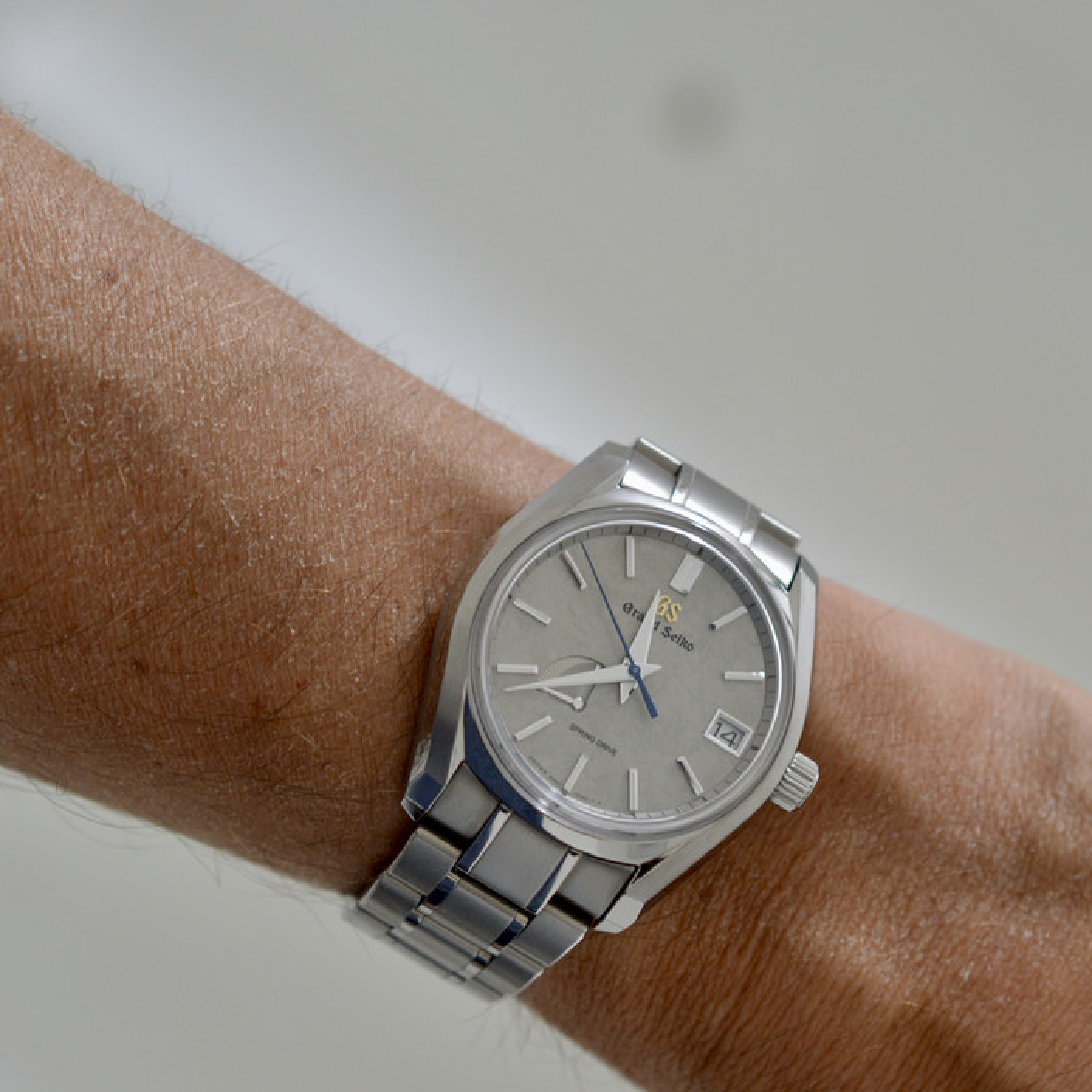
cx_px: 651
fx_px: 3105
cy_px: 618
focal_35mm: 87
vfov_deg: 19.9
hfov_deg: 19.9
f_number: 4
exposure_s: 1/60
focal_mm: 40
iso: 400
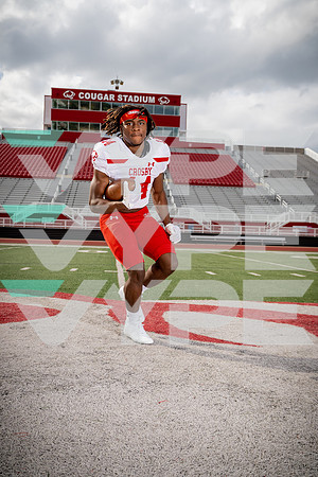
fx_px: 477
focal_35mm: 36
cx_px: 159
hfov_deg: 36.9
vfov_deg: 53.1
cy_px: 238
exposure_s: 1/1000
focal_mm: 36
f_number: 4.5
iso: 200
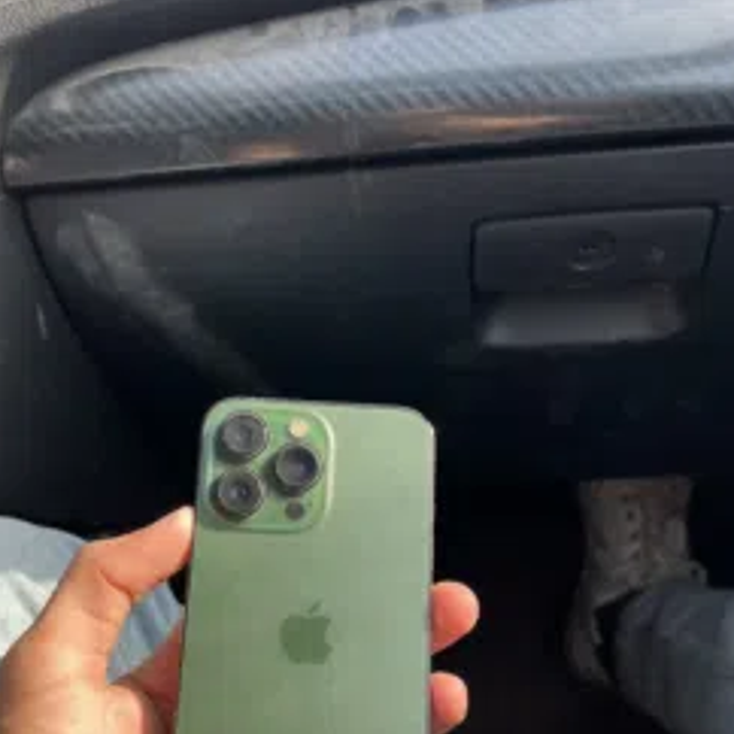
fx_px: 912
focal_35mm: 38
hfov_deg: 43.6
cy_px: 497
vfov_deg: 43.2
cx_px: 294
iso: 50
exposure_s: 1/316
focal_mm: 5.7
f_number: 1.5
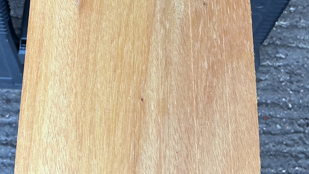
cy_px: -36
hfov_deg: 35.2
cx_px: 113
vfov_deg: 19.2
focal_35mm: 59
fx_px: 483
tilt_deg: -71.7
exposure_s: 1/100
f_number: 1.8
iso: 40
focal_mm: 3
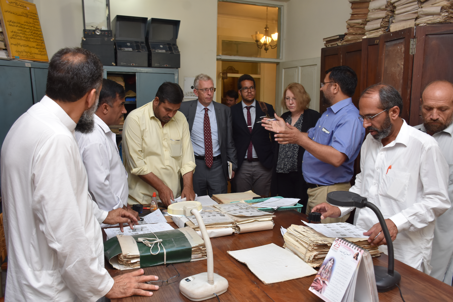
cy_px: 151
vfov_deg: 43.6
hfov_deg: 61.9
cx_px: 226
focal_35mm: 30
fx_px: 377
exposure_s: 1/60
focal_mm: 20
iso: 500
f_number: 6.3
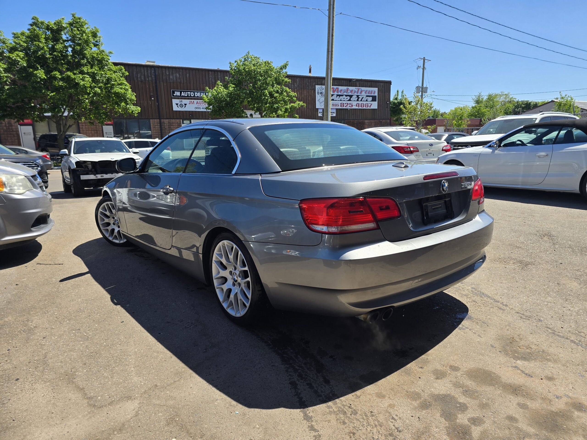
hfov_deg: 73.9
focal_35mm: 23
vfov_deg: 58.9
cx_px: 294
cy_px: 220
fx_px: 390
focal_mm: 6.3
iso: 12
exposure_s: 1/596
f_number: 1.7
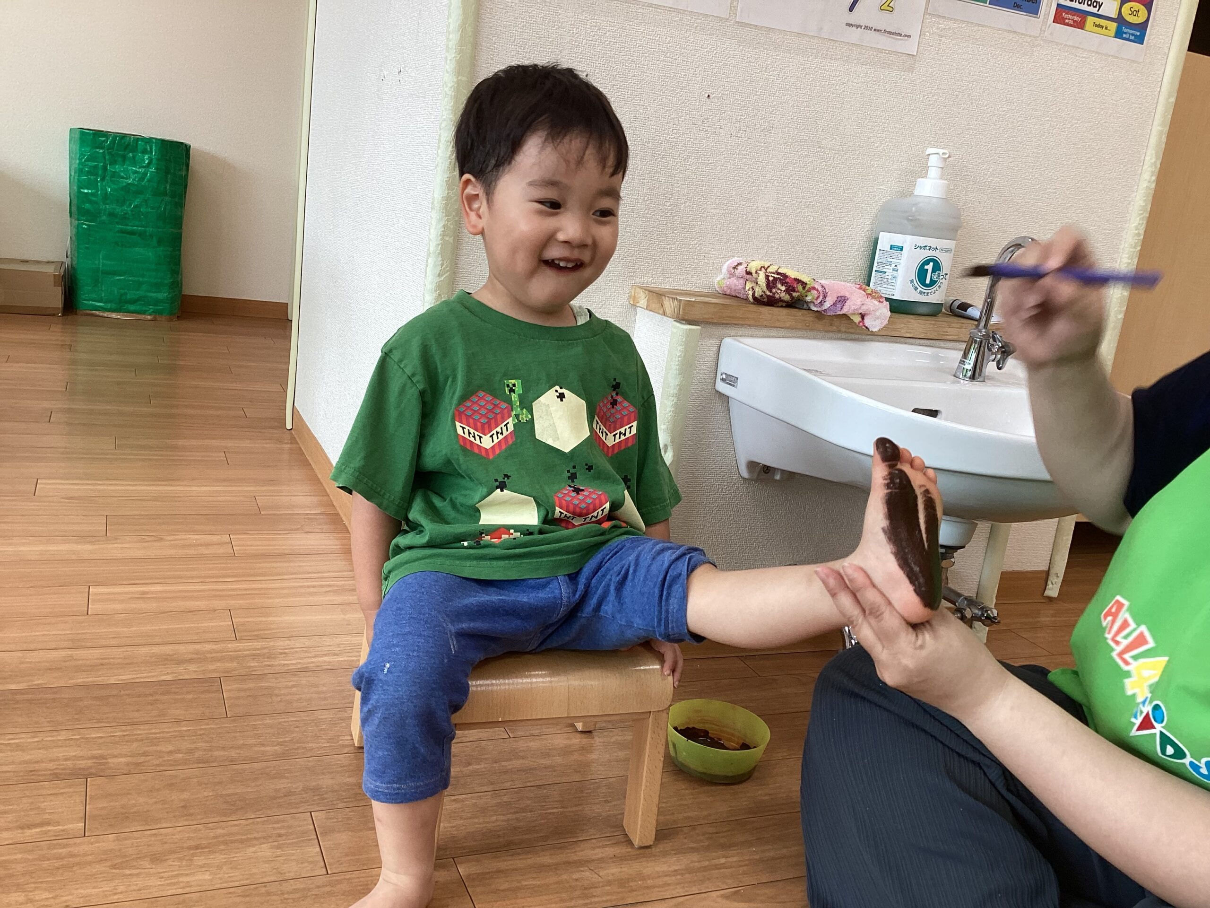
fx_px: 1084
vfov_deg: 45.4
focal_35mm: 31
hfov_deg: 58.4
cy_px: 454
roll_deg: -7.1
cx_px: 605
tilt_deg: -14.5
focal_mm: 3.3
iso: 50
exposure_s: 1/60
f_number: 2.4
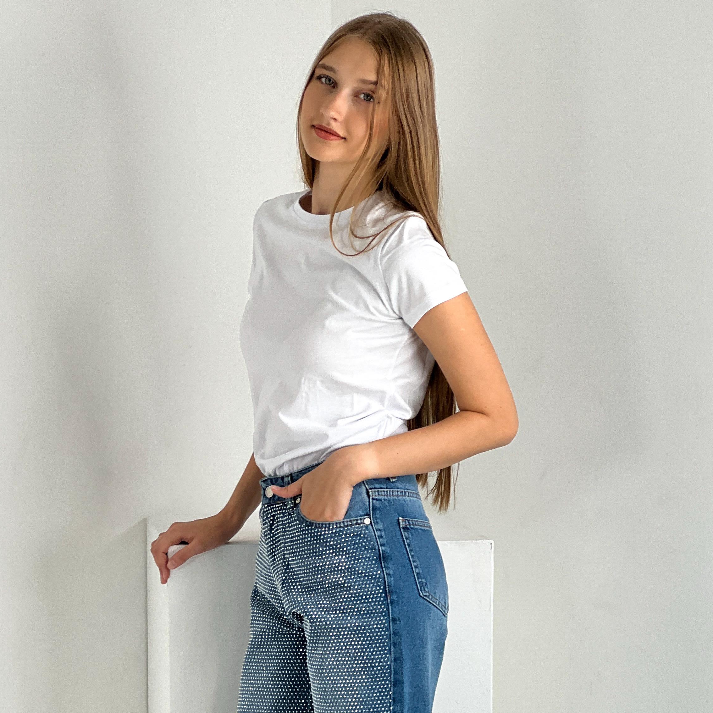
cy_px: 607
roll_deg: -1.0
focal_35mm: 121
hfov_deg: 14.4
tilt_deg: -4.2
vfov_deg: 14.3
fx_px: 2820
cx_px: 261
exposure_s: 1/100
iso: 50
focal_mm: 9
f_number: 2.8
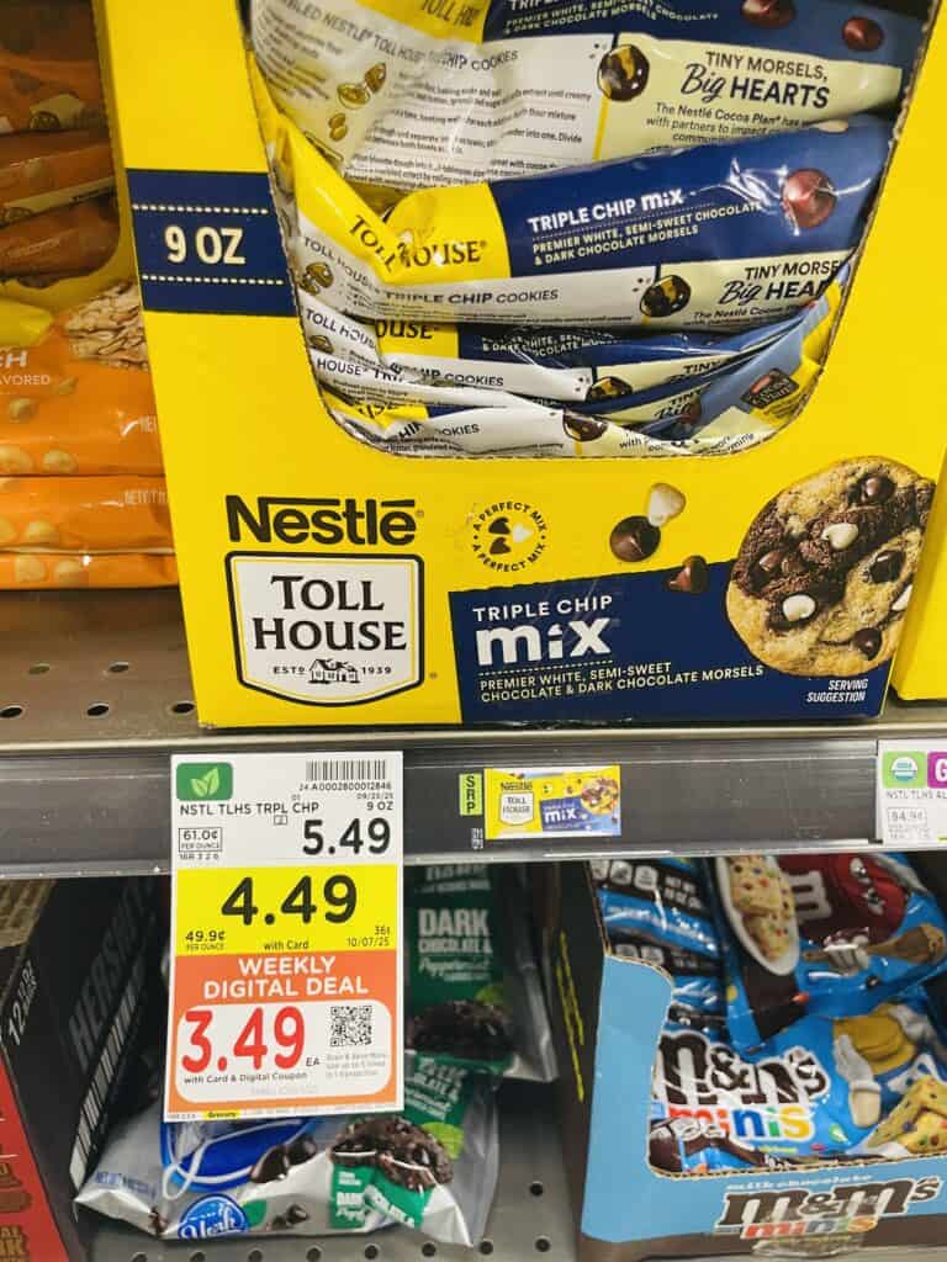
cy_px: 631
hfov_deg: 53.1
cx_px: 474
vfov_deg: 67.3
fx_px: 948
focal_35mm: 26
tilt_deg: -30.0
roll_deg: -0.2
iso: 160
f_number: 1.6
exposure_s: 1/60
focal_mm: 4.2
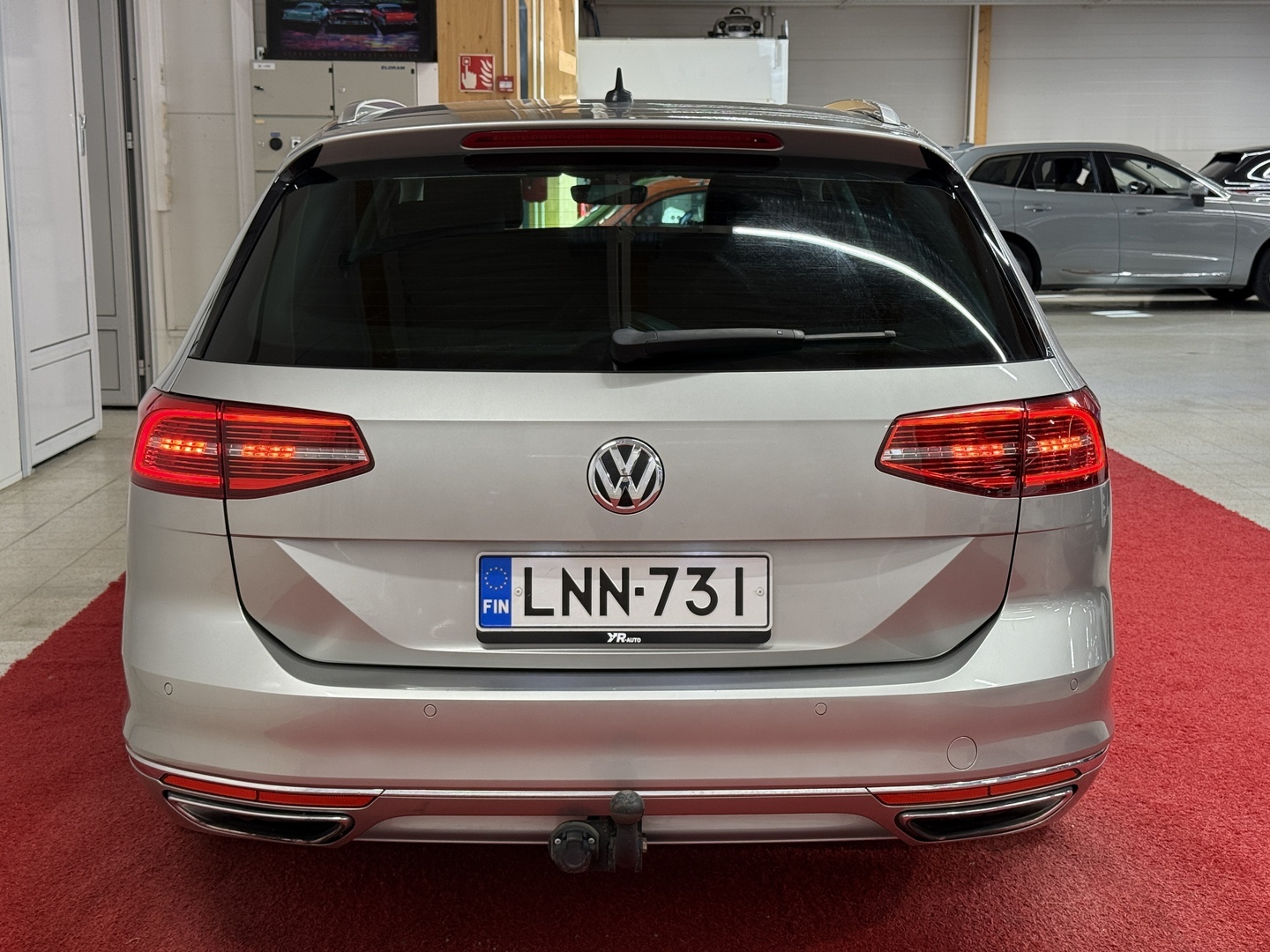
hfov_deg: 39.7
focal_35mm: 48
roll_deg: +0.0
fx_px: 1761
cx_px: 635
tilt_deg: -11.3
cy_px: 476
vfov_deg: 30.3
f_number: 1.78
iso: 100
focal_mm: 6.76
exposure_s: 1/82
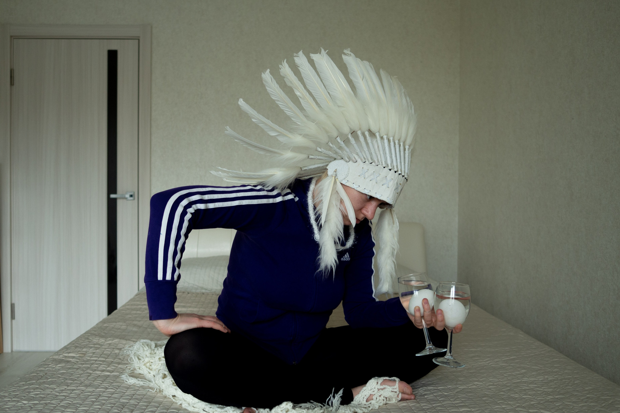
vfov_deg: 46.4
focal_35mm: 28
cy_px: 203
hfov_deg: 65.4
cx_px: 285
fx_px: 482
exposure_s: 1/60
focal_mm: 12
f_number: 2
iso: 250
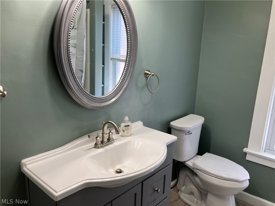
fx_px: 222
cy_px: 103
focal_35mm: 28
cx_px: 138
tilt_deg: -14.4
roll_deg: -2.7
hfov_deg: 63.4
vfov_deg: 49.7
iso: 50
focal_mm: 3.99
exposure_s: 1/60
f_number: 1.8
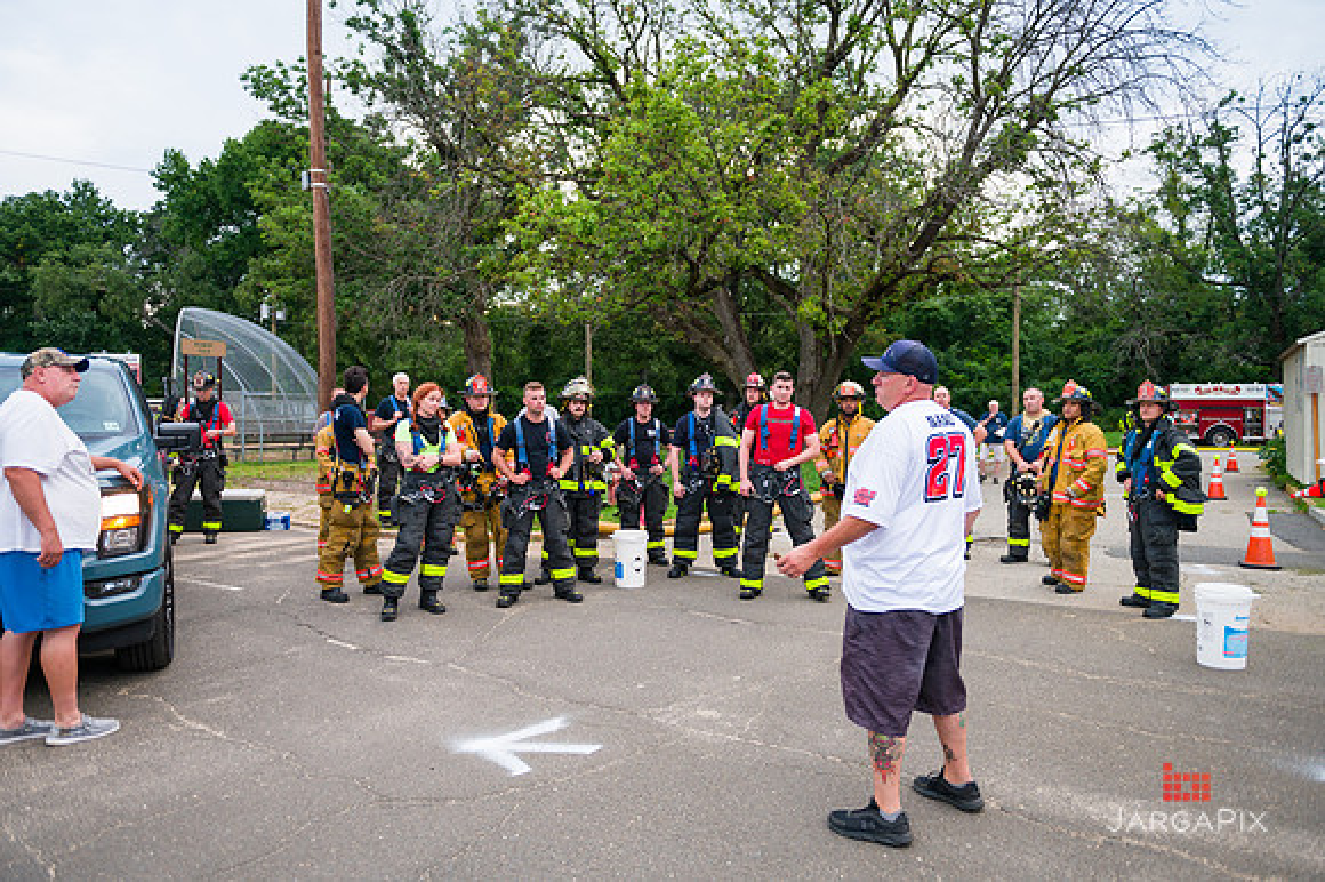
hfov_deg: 69.4
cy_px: 441
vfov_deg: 49.5
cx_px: 662
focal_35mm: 26
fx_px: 956
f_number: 3.2
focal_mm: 26
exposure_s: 1/250
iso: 400
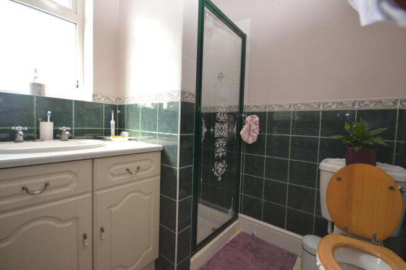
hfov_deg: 100.4
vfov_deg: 77.2
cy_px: 135
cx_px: 203
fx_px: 169
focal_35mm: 15
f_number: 4.5
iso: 400
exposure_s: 1/100
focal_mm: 10
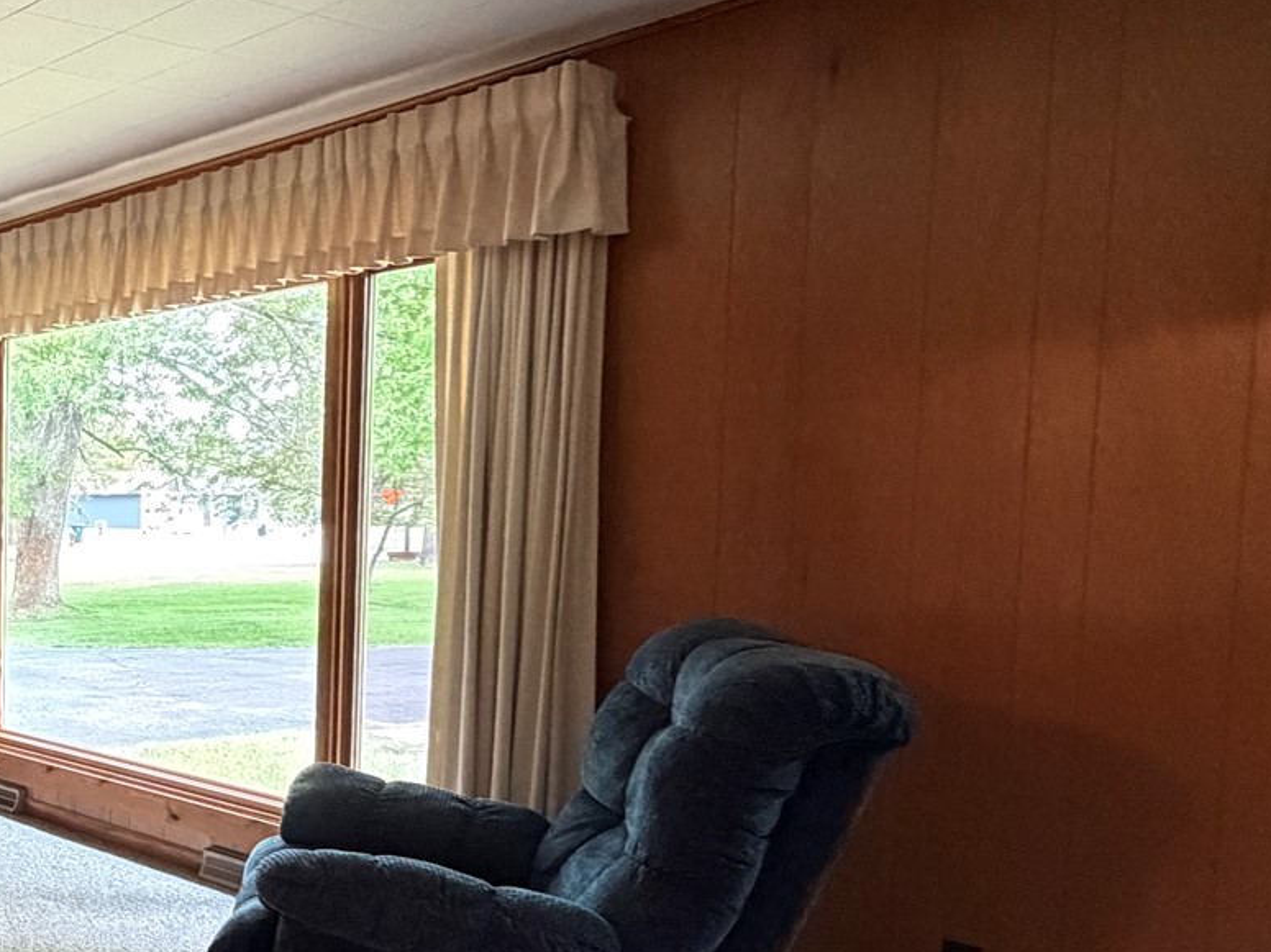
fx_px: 1358
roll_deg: -0.7
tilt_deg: -4.4
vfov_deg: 38.4
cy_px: 593
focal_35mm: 37
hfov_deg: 39.7
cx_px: -164
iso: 640
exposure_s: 1/60
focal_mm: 2.22
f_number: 2.2
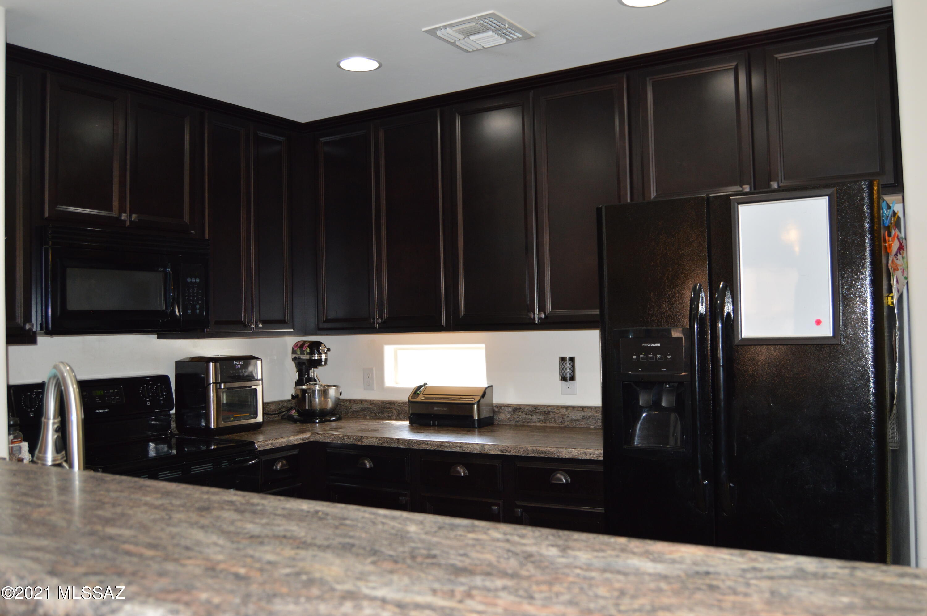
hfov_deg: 62.0
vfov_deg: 43.5
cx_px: 464
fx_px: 772
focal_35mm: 30
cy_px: 308
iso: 400
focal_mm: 20
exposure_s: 1/100
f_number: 4
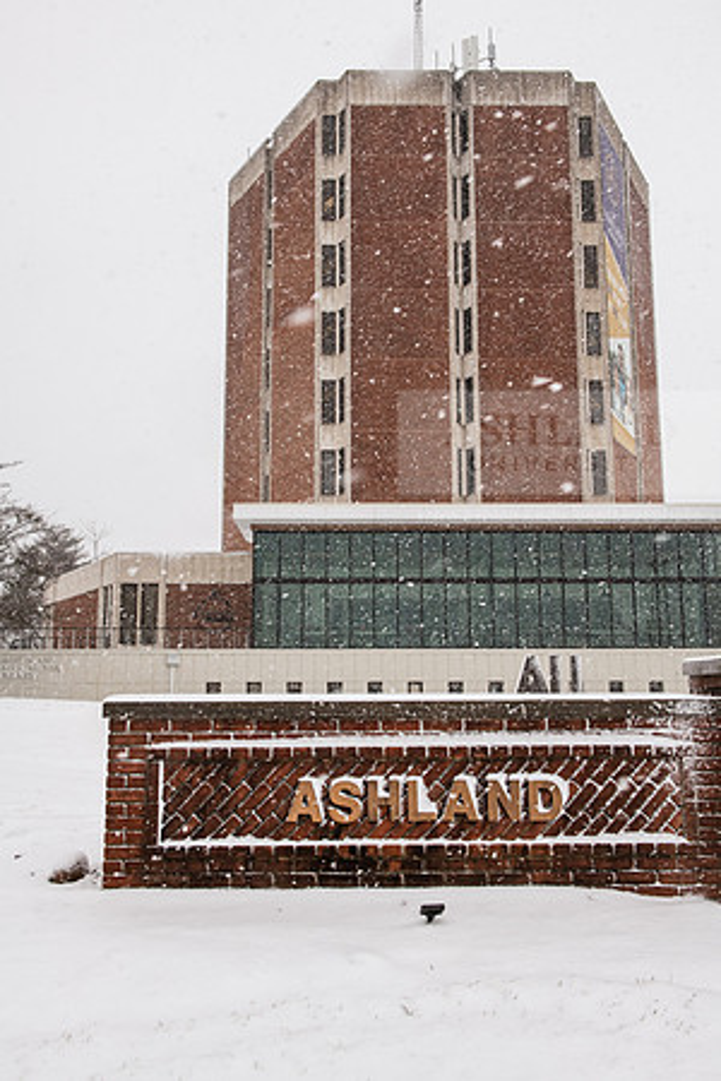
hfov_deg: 41.1
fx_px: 961
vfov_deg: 58.7
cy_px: 540
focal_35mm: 32
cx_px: 360
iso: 640
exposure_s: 1/640
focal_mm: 32
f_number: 8
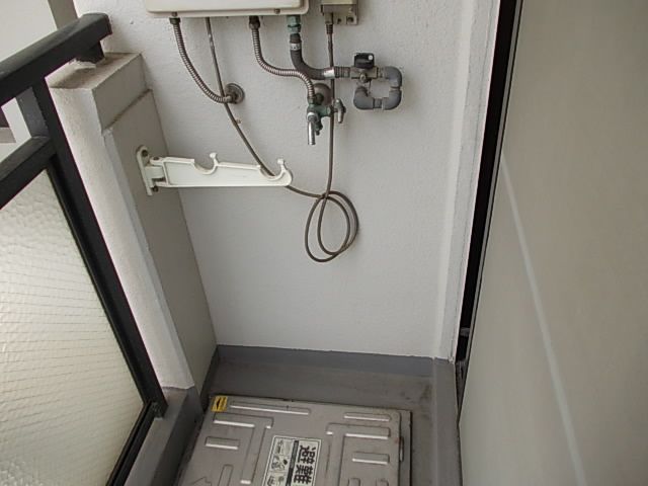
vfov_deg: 49.7
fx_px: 524
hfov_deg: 63.4
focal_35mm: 28
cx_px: 324
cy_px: 243
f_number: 2.7
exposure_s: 1/400
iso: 80
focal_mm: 4
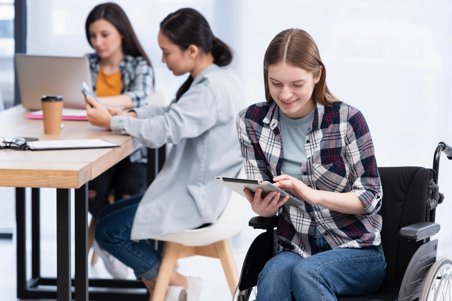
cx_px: 226
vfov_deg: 9.9
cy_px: 153
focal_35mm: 138
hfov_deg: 14.9
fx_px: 1733
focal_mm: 135
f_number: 4.5
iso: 200
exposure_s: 1/160
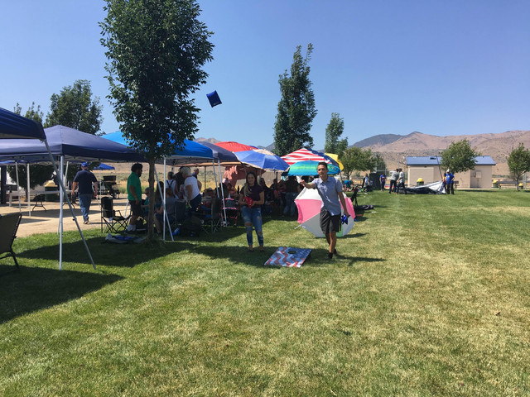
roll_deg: -0.8
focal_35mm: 29
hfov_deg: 61.7
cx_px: 265
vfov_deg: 48.2
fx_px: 444
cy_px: 198
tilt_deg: -0.6
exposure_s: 1/1326
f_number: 2.2
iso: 25
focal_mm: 4.15
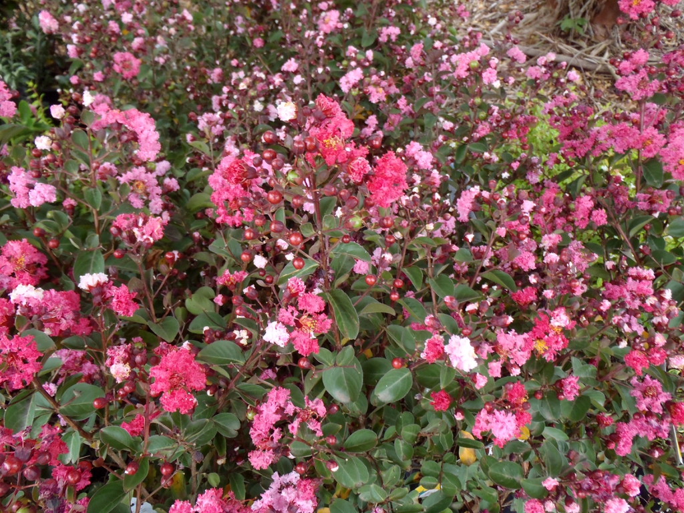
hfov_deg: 63.4
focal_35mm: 28
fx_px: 553
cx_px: 342
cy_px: 256
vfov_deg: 49.7
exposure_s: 1/5
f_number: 3.9
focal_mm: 5
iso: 200
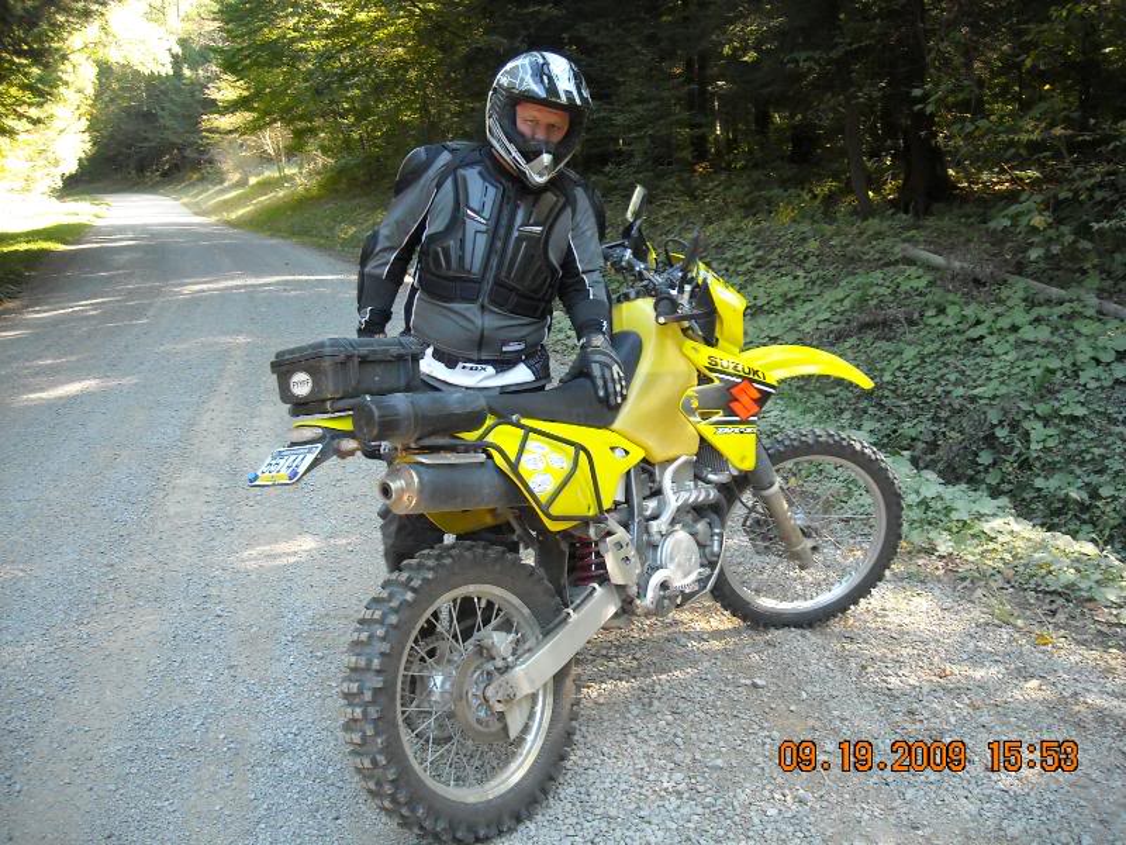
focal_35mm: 35
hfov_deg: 52.6
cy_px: 422
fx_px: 1138
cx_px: 563
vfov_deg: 40.7
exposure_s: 1/60
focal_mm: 5.7
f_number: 2.8
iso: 175
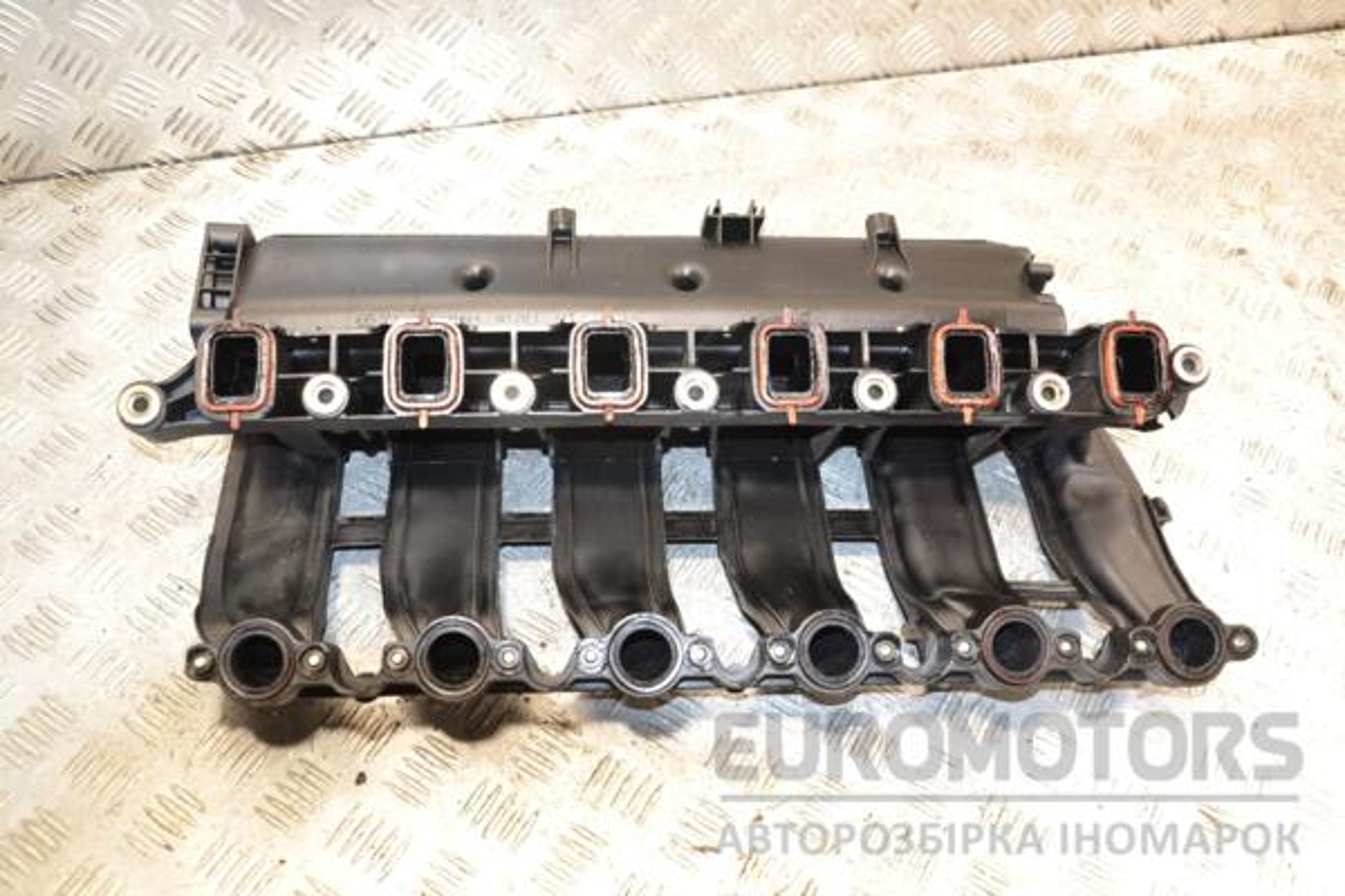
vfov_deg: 41.7
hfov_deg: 59.5
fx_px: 1177
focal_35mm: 32
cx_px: 672
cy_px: 448
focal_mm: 21
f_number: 5
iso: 800
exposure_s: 1/60
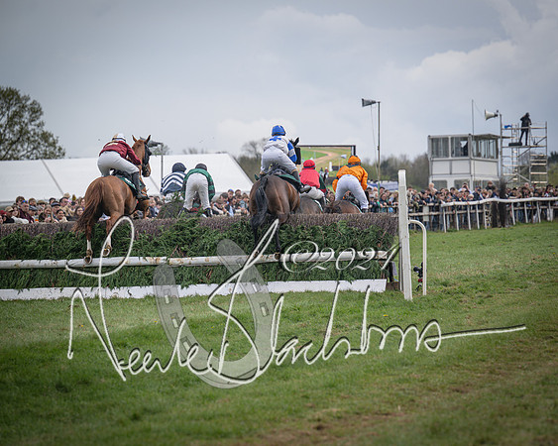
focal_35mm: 253
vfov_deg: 6.1
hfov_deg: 7.6
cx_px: 356
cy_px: 235
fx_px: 4177
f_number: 5
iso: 400
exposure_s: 1/800
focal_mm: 210
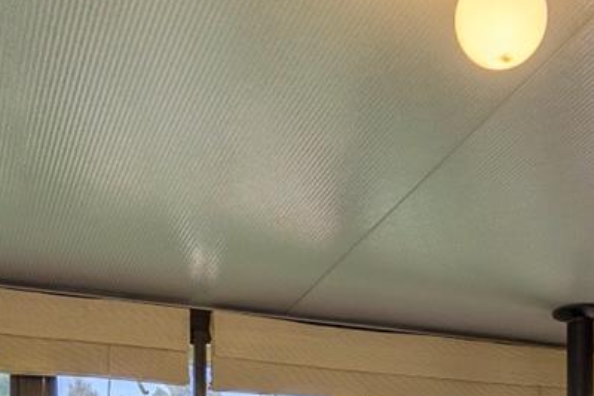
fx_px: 990
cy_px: 661
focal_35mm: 60
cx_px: 414
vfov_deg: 18.7
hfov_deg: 33.0
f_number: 5
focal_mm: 11
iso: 100
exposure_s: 1/50
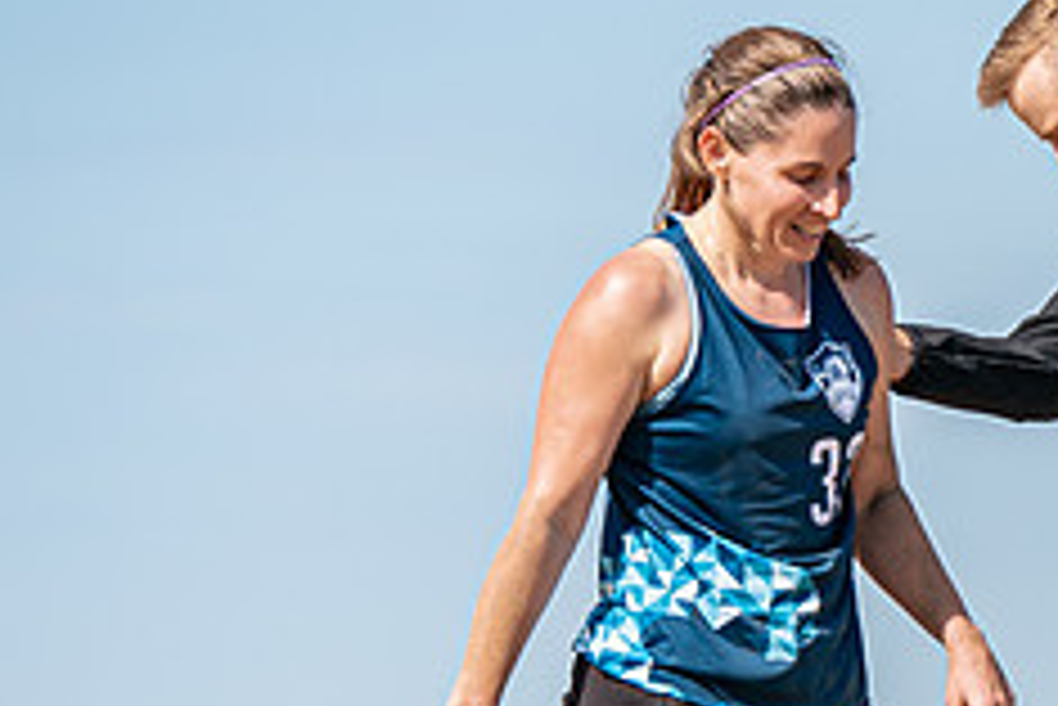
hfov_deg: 4.4
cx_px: 1186
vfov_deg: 2.9
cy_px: 493
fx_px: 13762
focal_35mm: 468
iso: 160
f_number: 2.8
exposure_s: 1/2500
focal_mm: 142
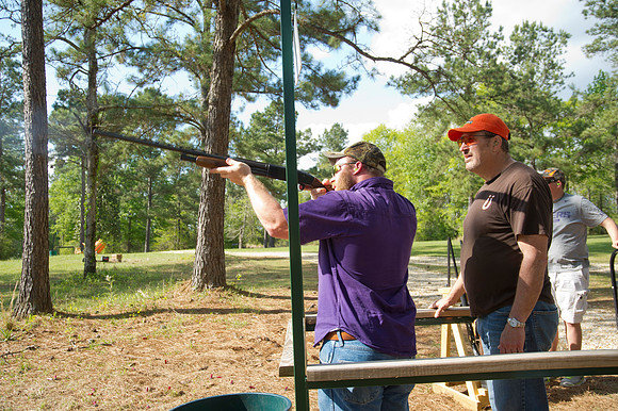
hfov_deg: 55.8
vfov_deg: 38.8
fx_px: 583
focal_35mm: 34
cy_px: 206
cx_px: 309
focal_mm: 34
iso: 100
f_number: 6.3
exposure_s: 1/125
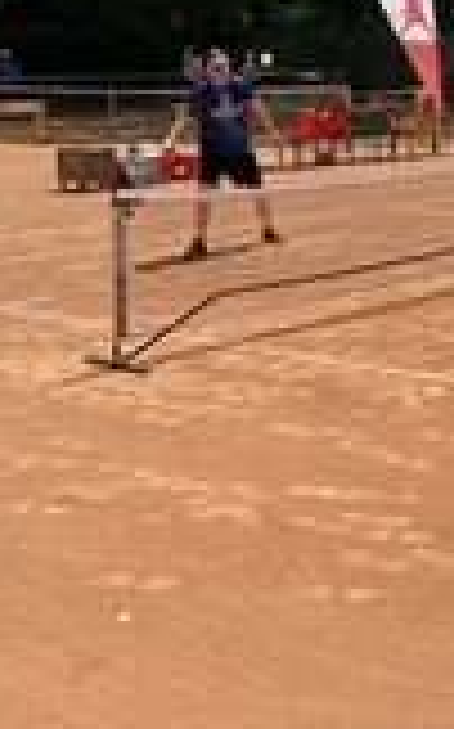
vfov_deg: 30.0
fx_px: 1349
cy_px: 252
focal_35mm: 68
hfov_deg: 17.5
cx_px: 638
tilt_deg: -10.6
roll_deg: +0.8
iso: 32
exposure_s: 1/1346
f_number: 1.8
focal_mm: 4.25
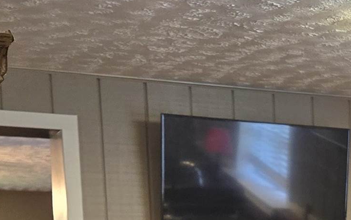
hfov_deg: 18.9
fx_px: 976
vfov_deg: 12.0
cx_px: 454
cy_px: 378
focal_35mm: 102
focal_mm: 5.4
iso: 500
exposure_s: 1/120
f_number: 1.8
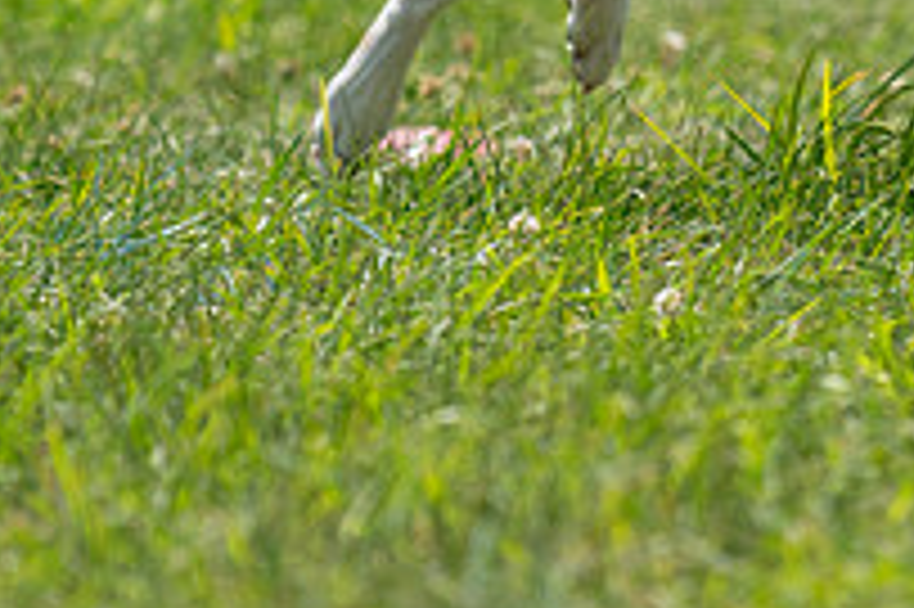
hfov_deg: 2.3
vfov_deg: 1.5
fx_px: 22856
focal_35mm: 901
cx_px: 1000
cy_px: -79
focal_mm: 315
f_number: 6.3
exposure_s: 1/4000
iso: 800
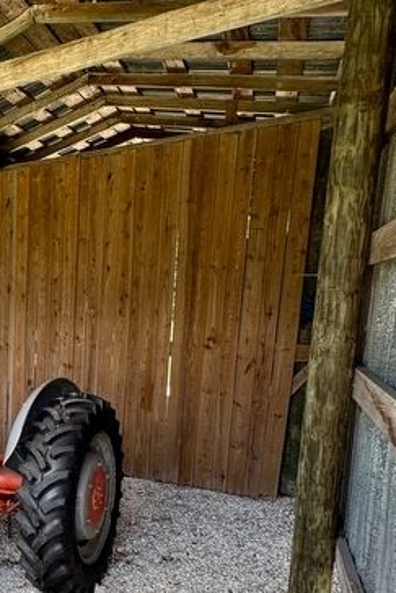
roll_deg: +3.3
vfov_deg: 57.2
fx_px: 527
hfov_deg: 34.6
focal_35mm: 32
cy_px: 402
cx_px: -55
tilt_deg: -10.8
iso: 40
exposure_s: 1/122
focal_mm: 2.22
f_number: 2.2
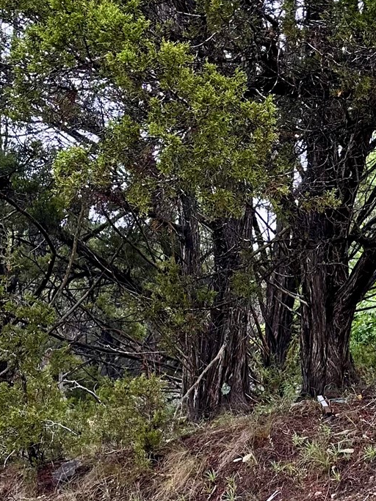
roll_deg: -2.8
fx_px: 1043
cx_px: 454
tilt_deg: +20.2
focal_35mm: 72
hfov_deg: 19.2
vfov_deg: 27.0
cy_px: 311
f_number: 1.78
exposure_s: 1/555
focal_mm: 6.86
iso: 80
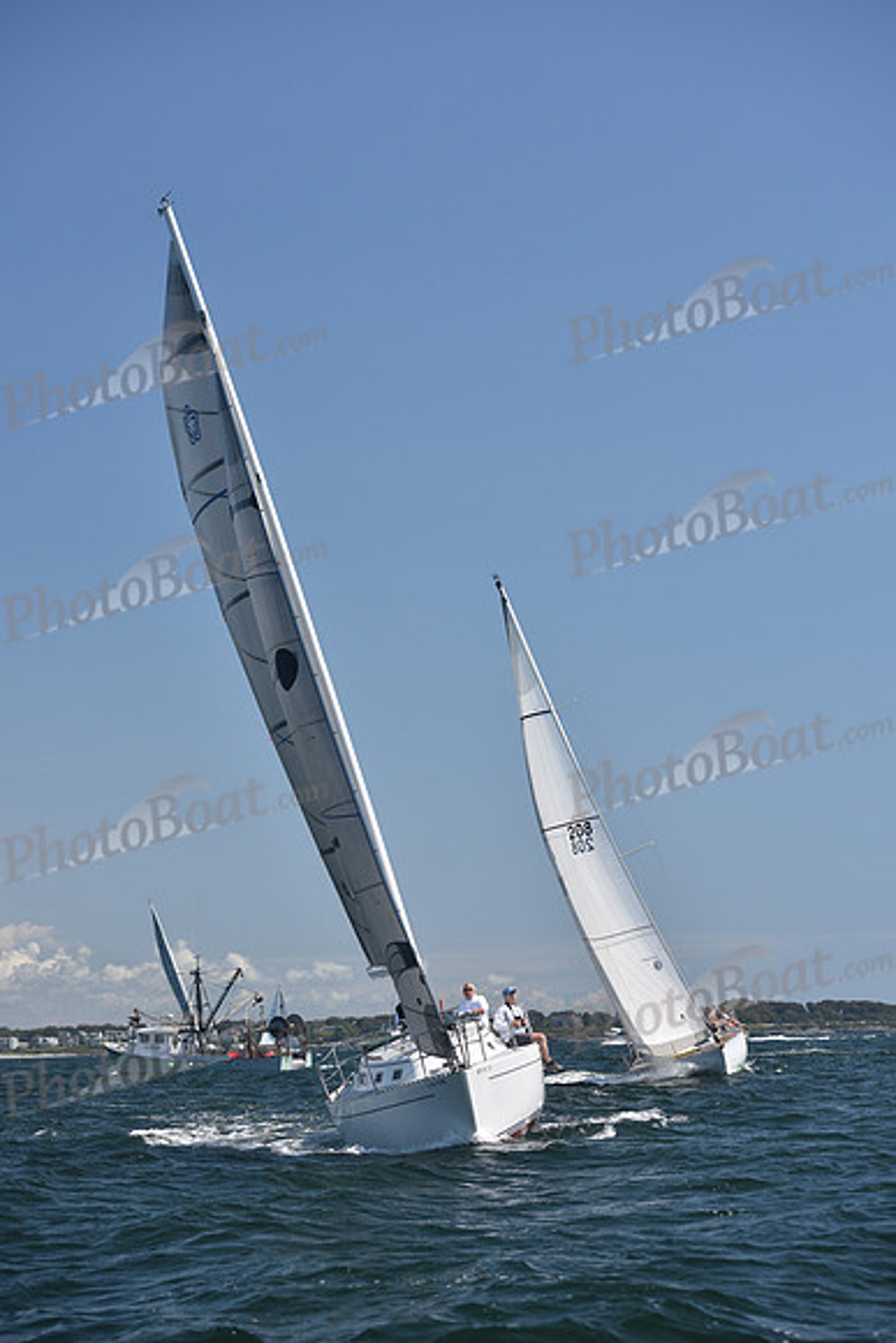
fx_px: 2985
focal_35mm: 80
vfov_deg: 25.4
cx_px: 448
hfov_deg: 17.1
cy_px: 672
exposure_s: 1/1000
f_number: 5
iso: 250
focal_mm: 80
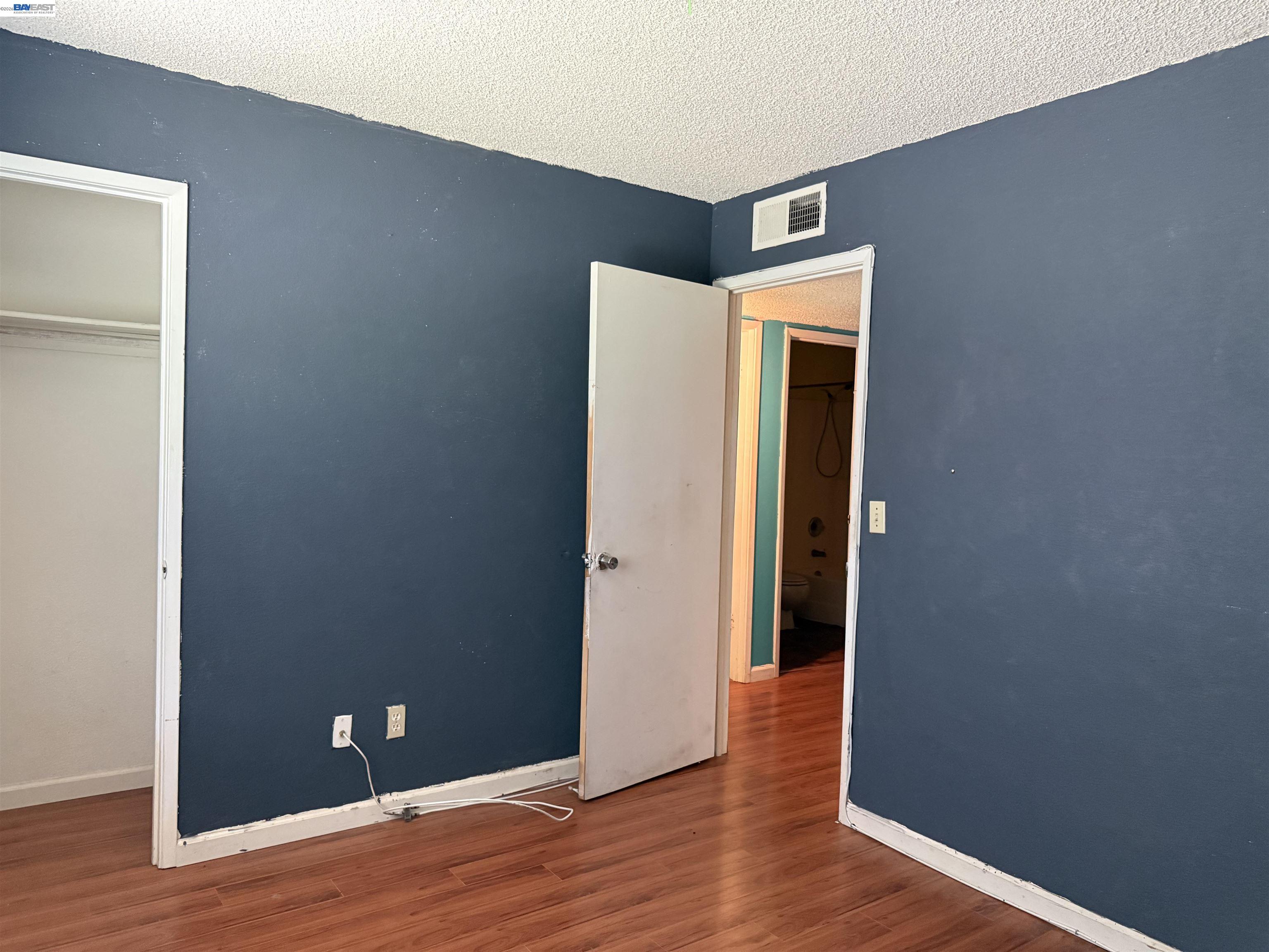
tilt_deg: -0.7
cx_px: 634
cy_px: 476
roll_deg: -2.3
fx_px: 880
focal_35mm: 24
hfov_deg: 71.6
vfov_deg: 56.8
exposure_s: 1/60
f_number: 1.78
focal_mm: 6.76
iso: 800
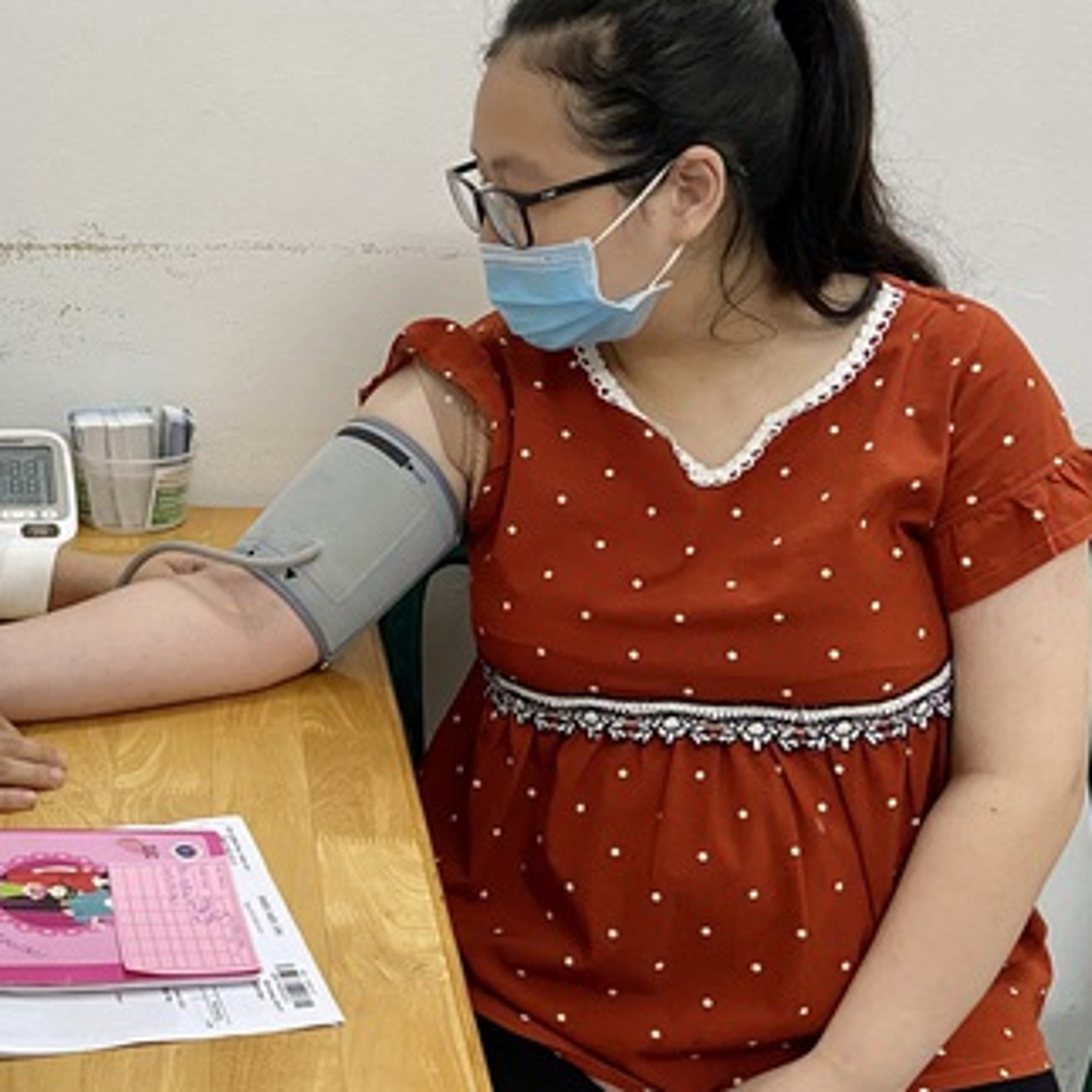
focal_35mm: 52
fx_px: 1856
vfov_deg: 32.8
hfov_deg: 31.5
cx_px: 149
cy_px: 507
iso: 200
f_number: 1.8
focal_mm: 4.25
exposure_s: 1/60
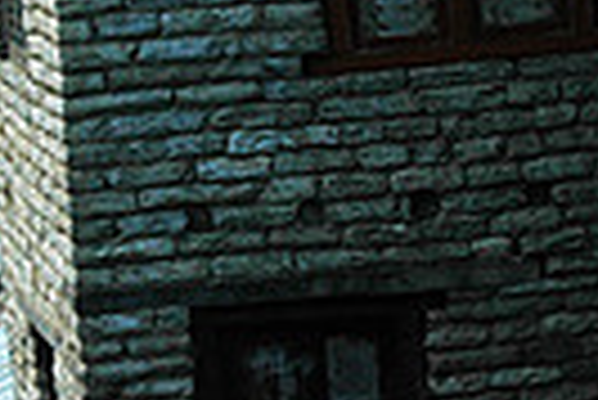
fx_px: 3536
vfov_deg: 6.5
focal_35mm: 213
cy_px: 299
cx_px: 184
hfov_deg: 9.7
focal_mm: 27
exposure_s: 1/80
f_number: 7.1
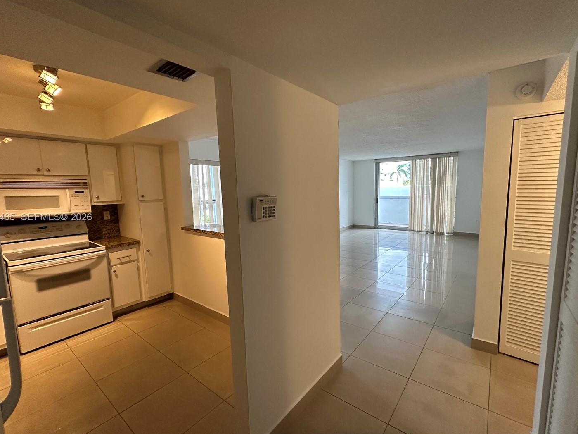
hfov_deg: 94.5
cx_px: 294
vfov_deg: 78.1
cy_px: 218
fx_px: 267
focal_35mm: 16
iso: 250
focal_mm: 2.2
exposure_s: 1/120
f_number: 2.2
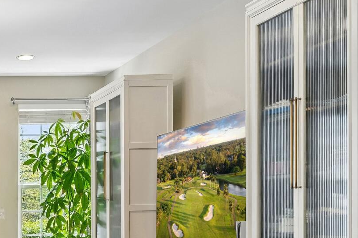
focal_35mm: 59
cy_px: 224
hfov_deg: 26.1
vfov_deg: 22.3
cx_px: -162
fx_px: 586
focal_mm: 16
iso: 400
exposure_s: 1/15
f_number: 8
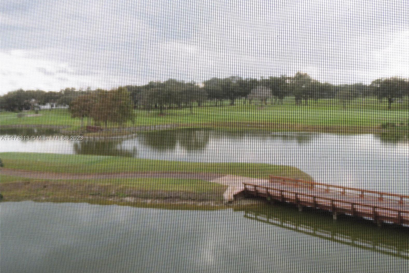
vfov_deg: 35.9
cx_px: 208
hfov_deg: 51.9
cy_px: 138
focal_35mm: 37
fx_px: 420
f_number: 3.3
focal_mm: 6.2
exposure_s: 1/125
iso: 100
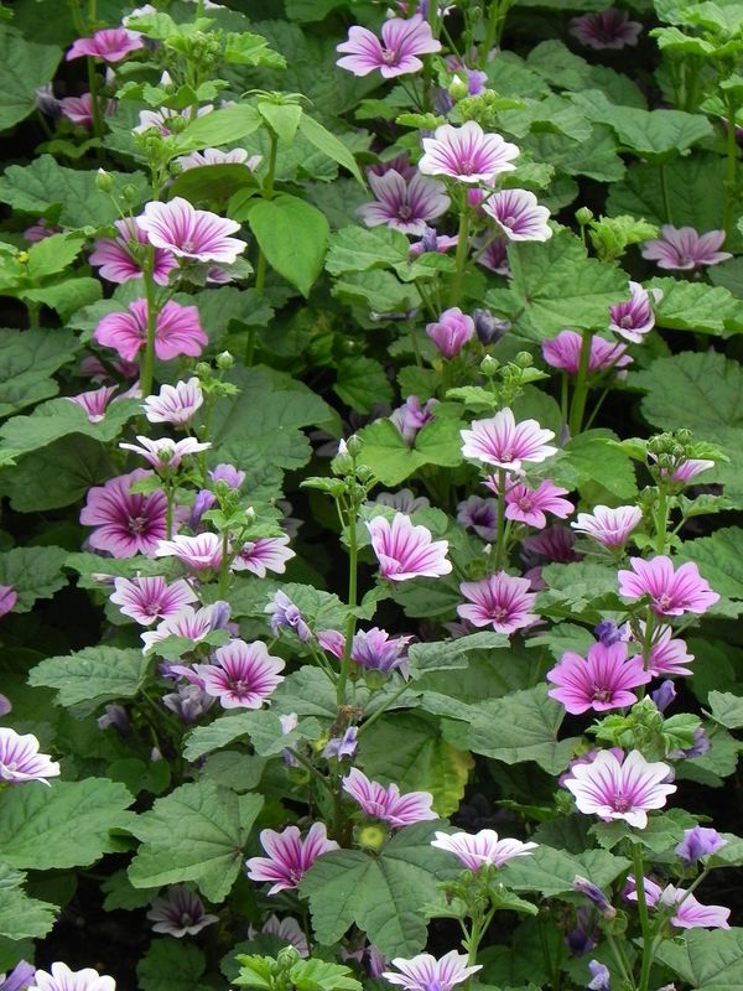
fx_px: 5266
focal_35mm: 184
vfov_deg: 10.7
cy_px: 496
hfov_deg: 8.1
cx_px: 372
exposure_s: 1/200
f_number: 5
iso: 160
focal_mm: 32.7
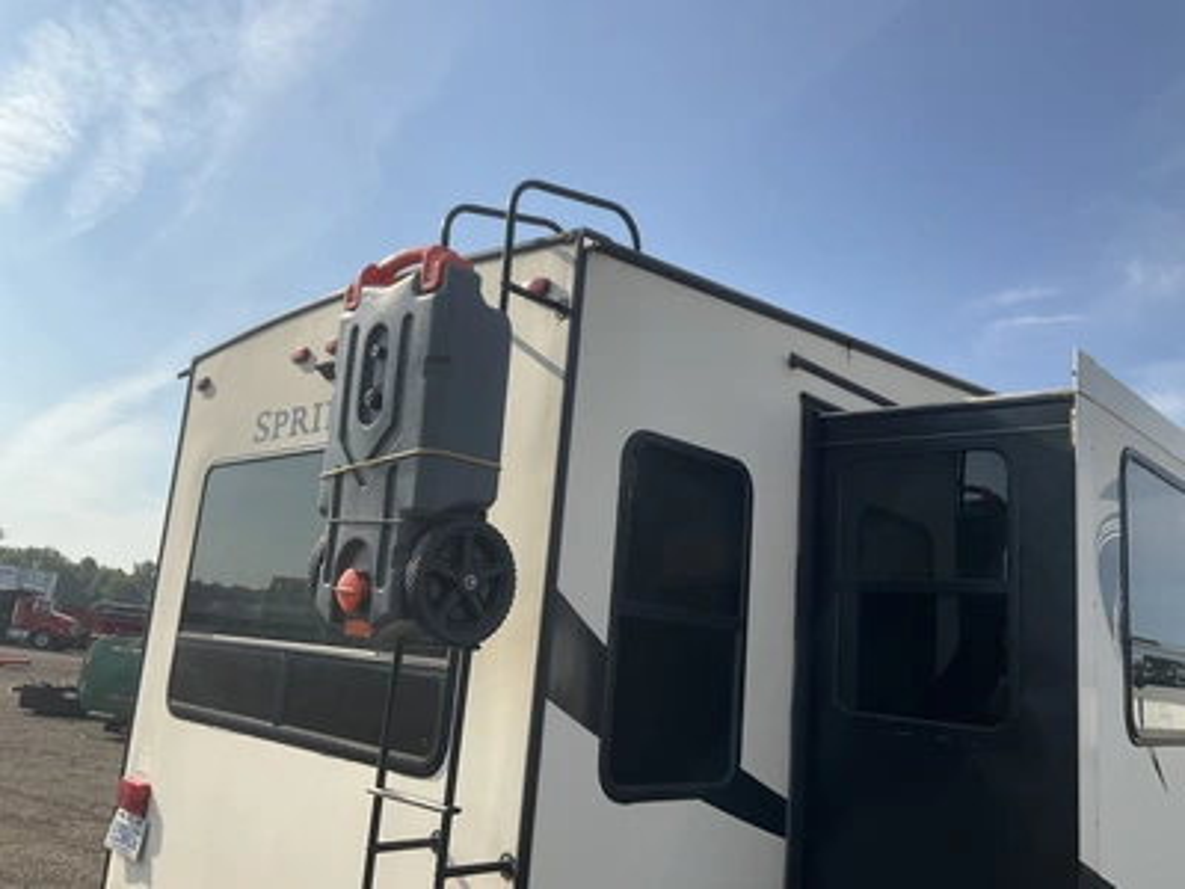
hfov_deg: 61.7
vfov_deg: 48.2
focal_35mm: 29
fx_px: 993
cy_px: 444
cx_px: 592
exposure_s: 1/2058
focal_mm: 3
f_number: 1.8
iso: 25
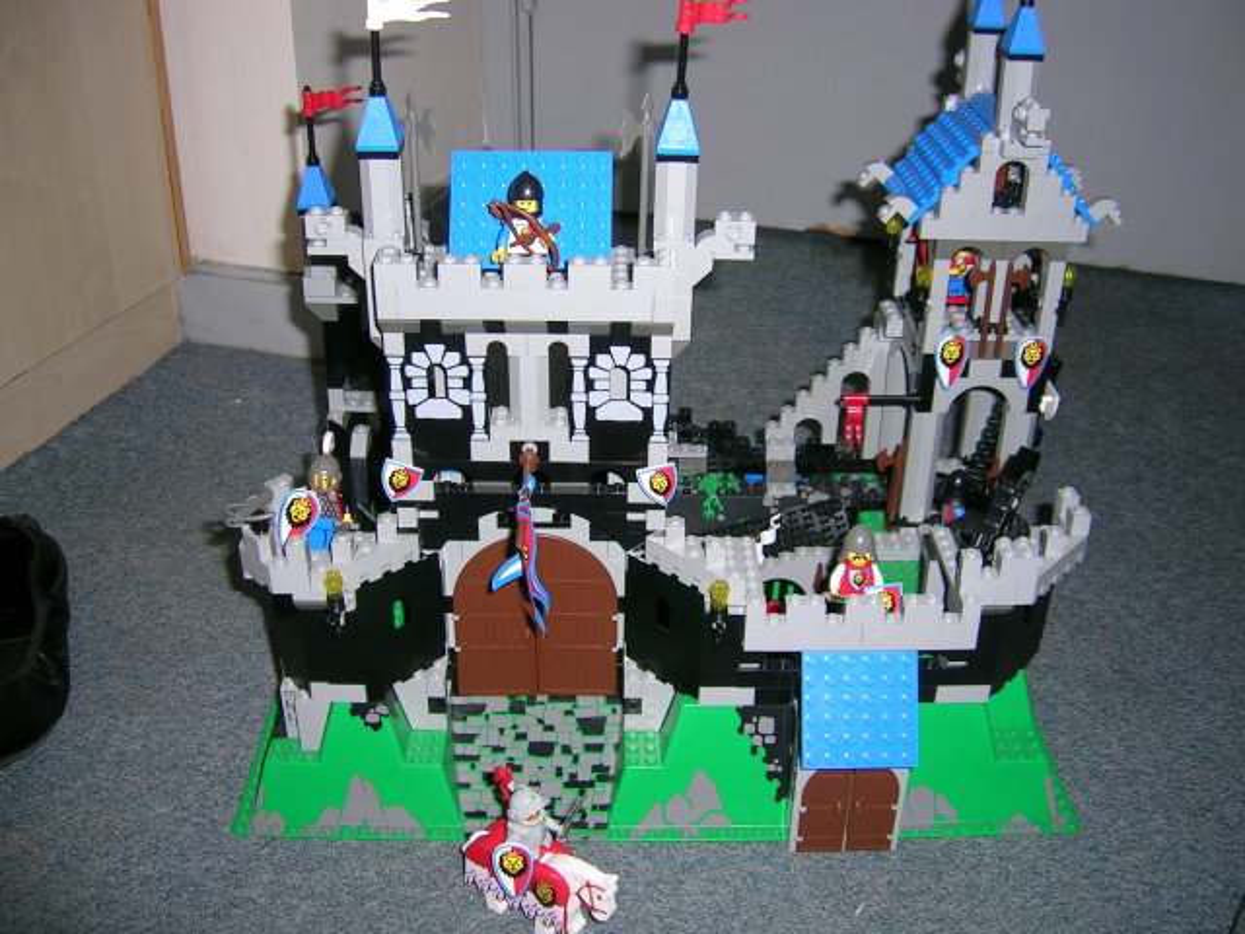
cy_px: 467
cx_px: 622
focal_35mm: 35
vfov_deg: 40.7
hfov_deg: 52.6
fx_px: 1259
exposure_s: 1/60.1
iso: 50
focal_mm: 5.4
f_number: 2.8
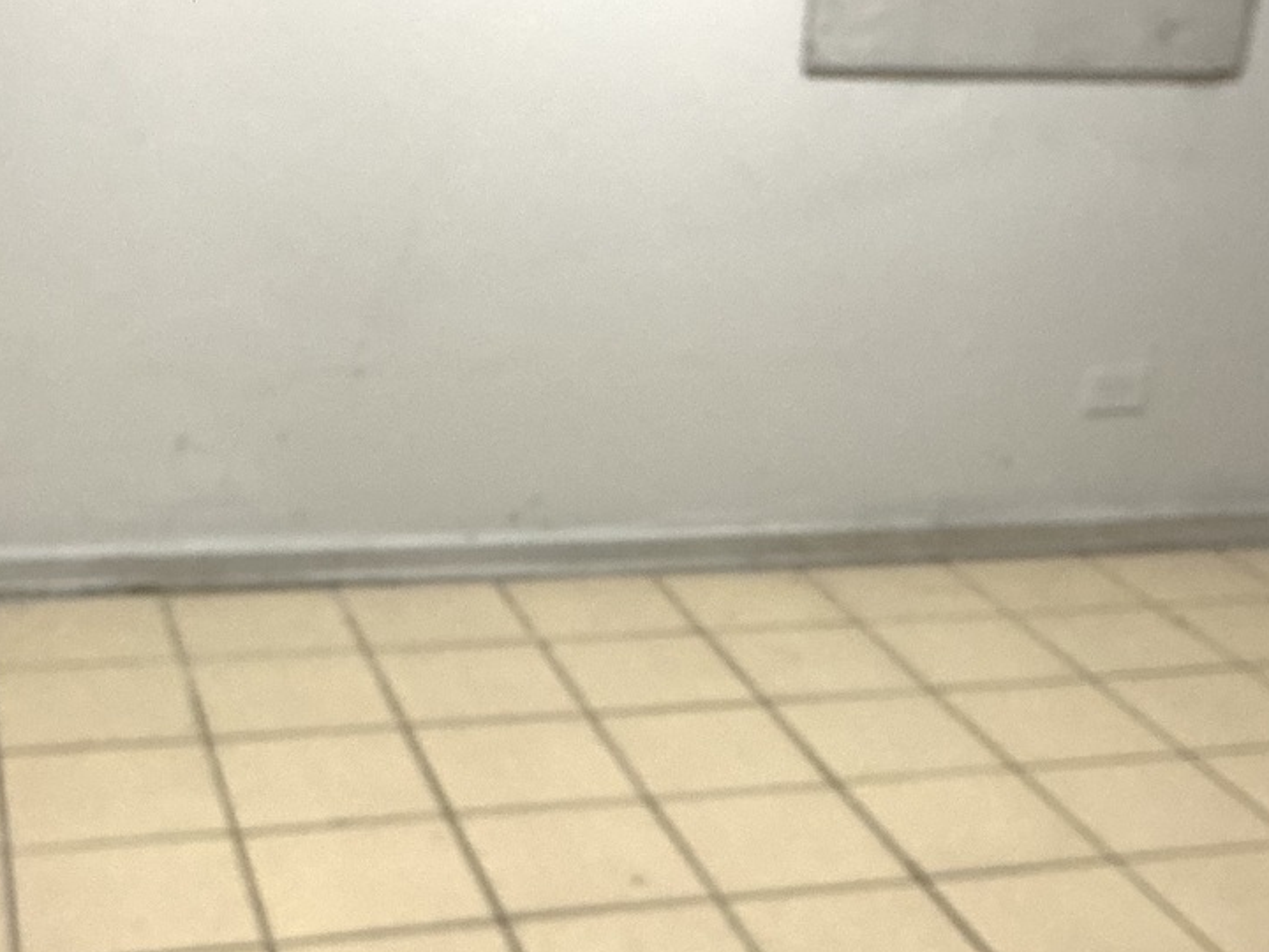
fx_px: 2126
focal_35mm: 58
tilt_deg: -19.6
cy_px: 622
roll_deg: -4.7
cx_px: 612
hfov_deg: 33.2
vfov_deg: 25.1
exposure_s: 1/60
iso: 250
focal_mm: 3
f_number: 1.8
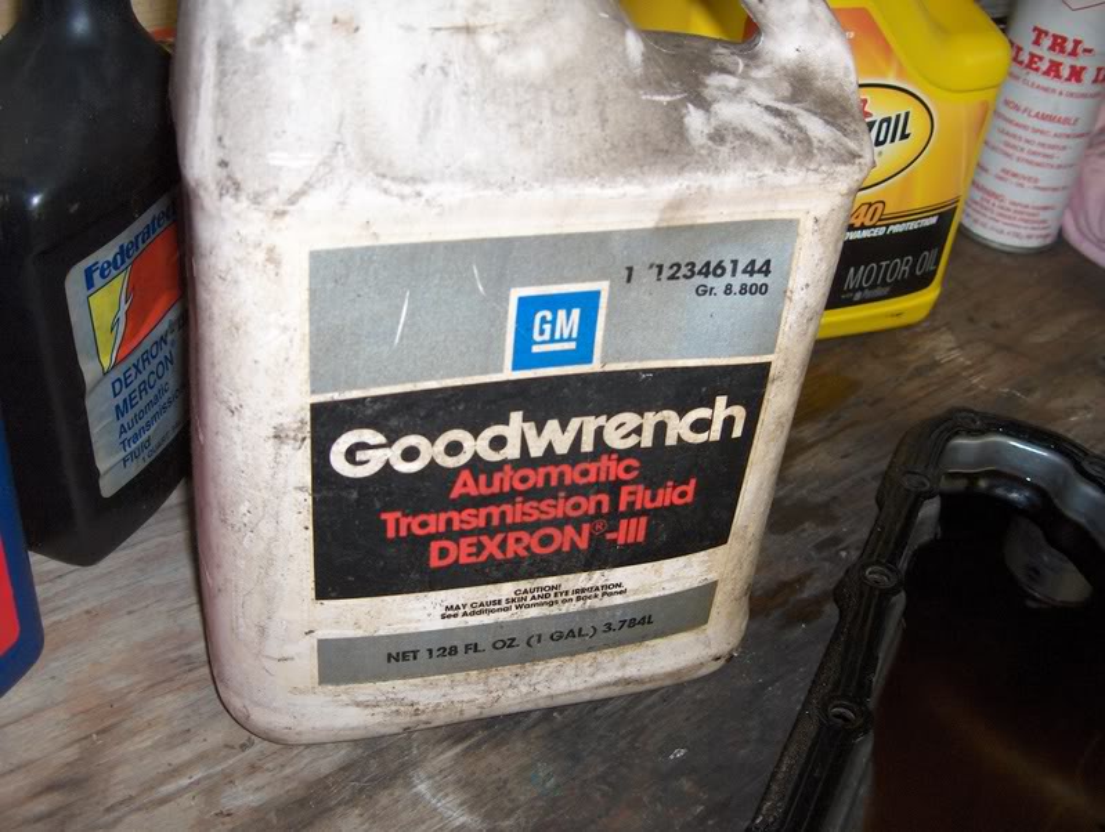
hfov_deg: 47.8
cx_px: 552
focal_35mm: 39
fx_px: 1247
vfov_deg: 36.9
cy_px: 416
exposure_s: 1/60
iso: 100
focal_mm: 8
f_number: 2.8
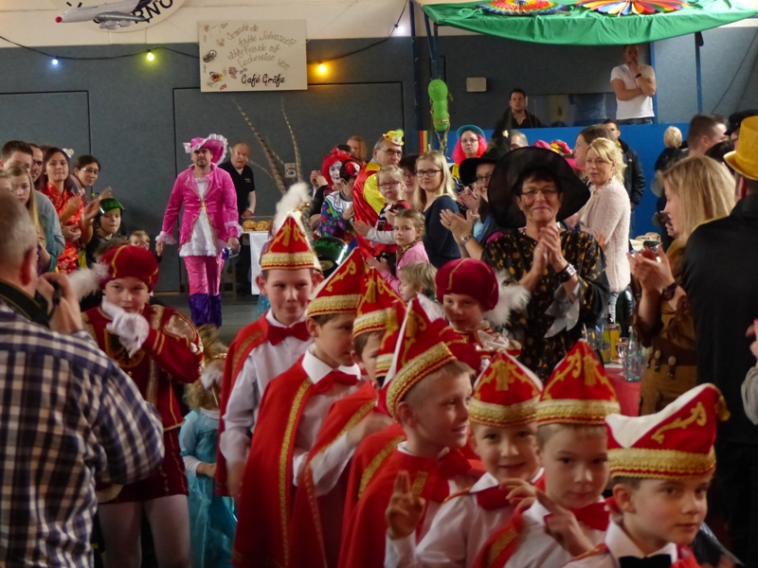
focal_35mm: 104
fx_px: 2277
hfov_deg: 18.9
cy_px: 284
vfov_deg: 14.2
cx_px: 379
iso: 800
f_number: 2.8
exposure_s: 1/50
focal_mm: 18.7
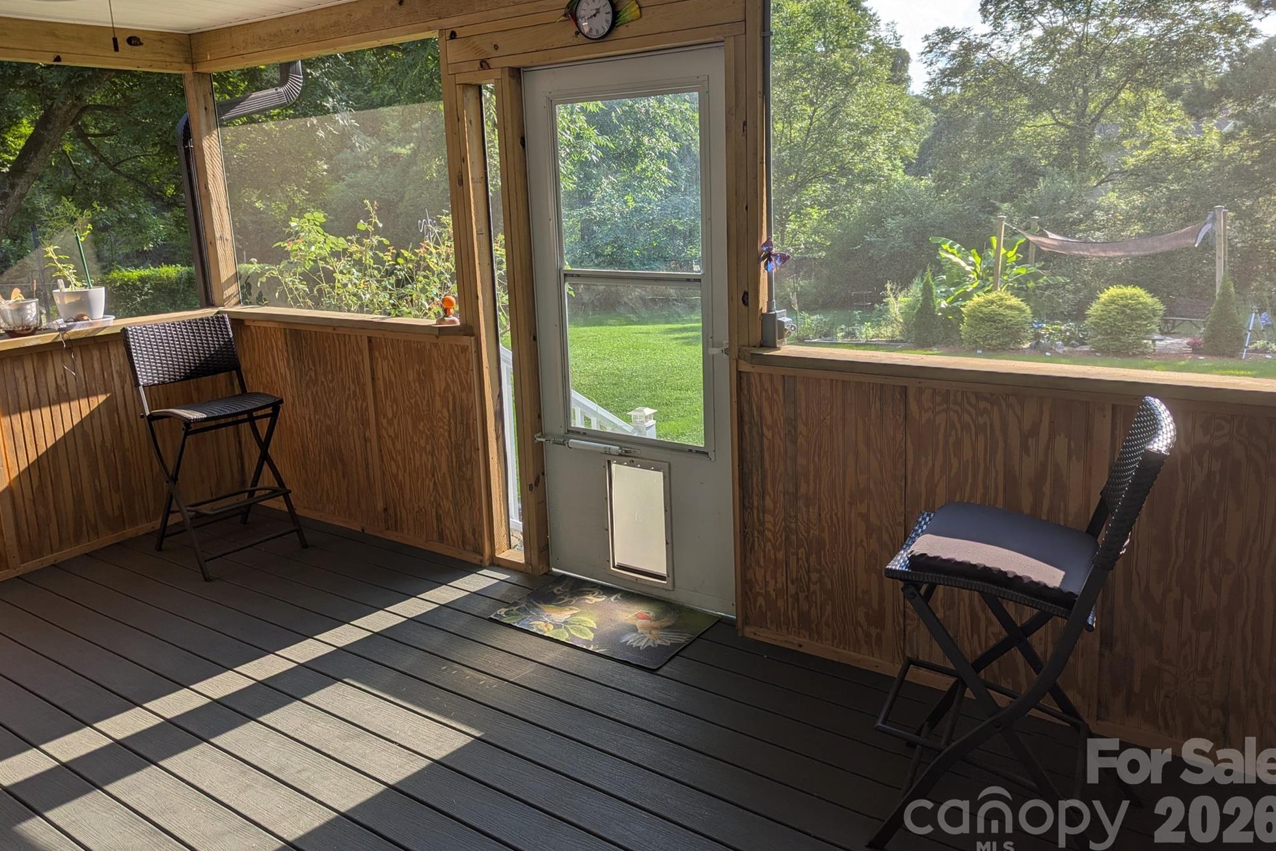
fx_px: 922
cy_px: 366
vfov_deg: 49.4
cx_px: 630
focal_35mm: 26
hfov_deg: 69.4
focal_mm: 6.81
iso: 38
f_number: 1.85
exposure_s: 1/682
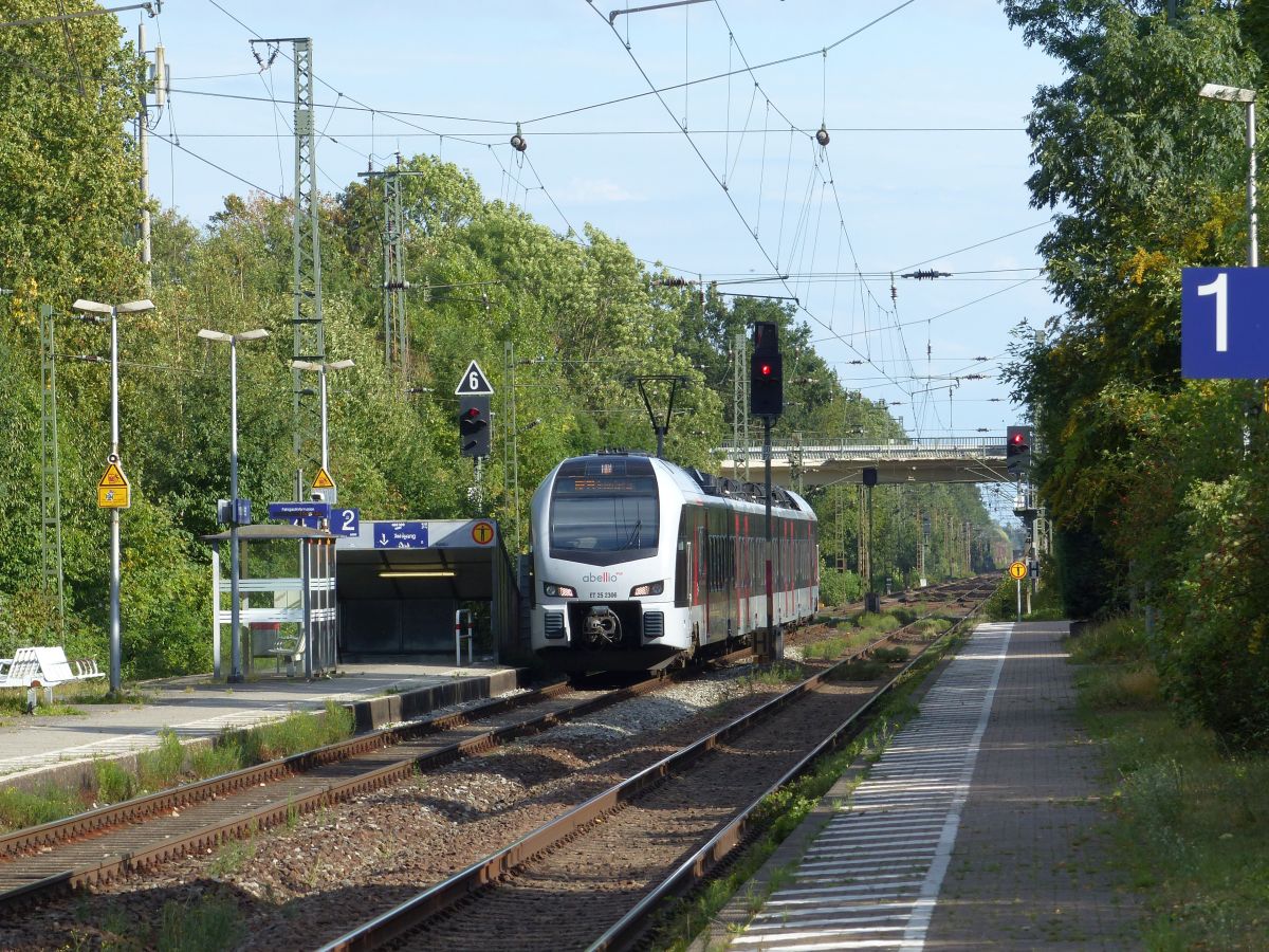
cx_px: 634
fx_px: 7955
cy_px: 476
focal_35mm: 217
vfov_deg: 6.8
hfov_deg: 9.1
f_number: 4
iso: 100
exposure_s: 1/500
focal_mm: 39.1
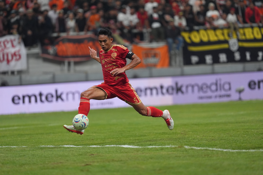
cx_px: 132
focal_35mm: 300
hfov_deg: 6.9
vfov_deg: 4.6
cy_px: 88
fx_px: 2192
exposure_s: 1/2000
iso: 3200
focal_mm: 300
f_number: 2.8
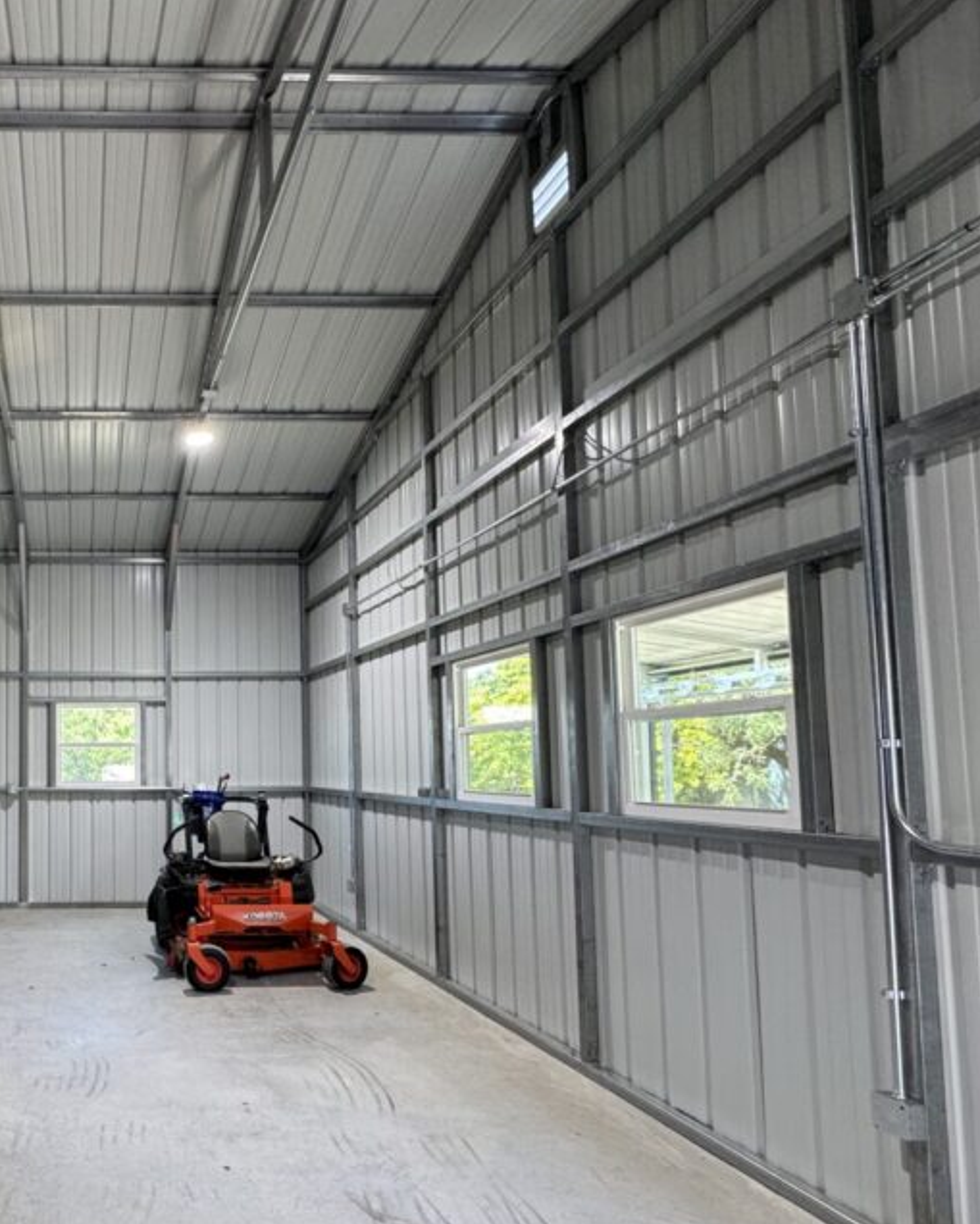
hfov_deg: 54.5
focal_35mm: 22
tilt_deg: +2.9
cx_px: 89
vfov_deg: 74.4
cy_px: 720
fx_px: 797
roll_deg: +0.0
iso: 200
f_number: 2.2
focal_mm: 2.22
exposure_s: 1/120
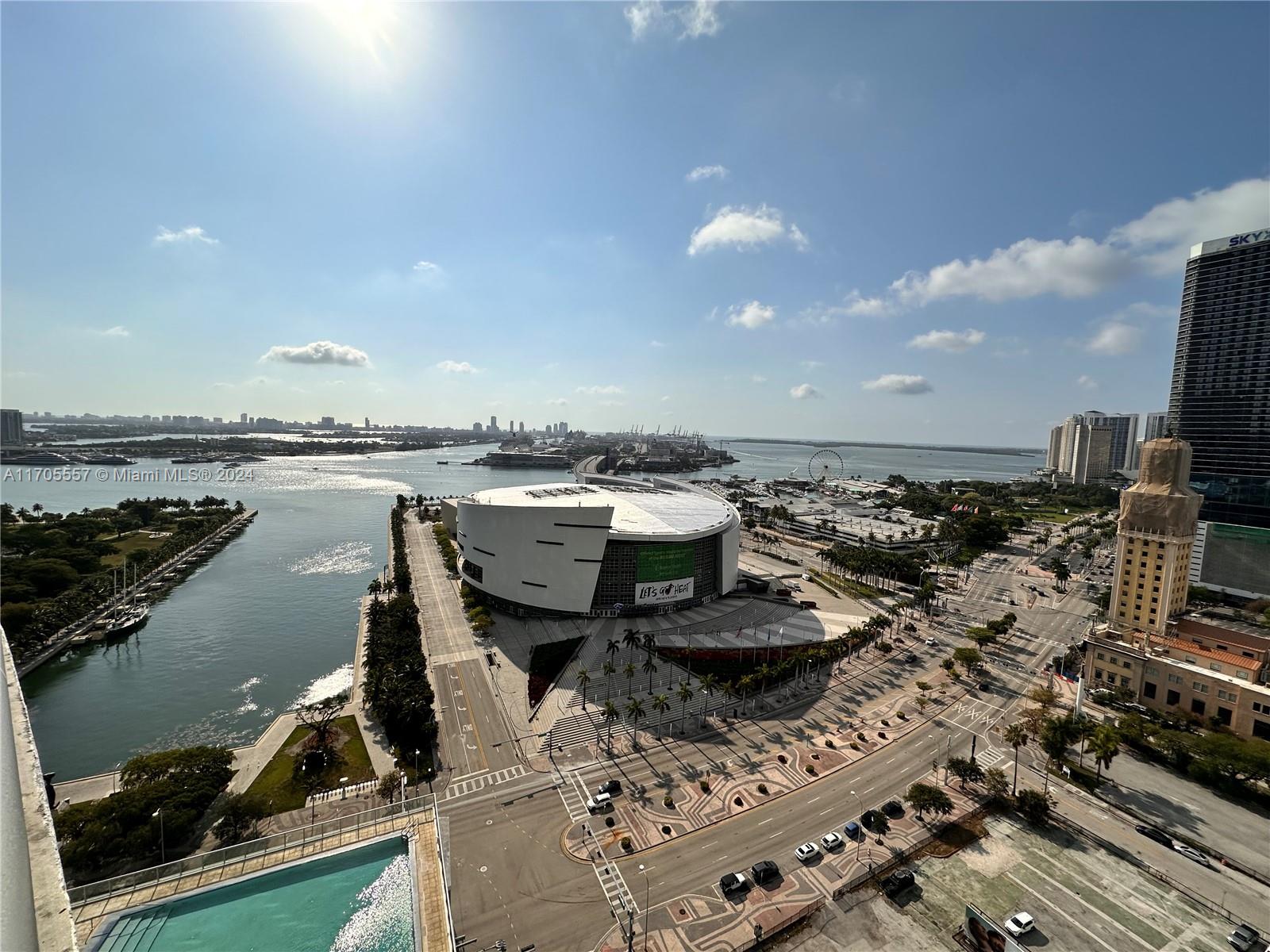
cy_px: 476
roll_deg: -1.9
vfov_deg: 85.7
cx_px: 635
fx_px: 514
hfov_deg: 102.1
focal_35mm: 14
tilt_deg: -5.0
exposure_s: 1/8403
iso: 50
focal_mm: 2.22
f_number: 2.2
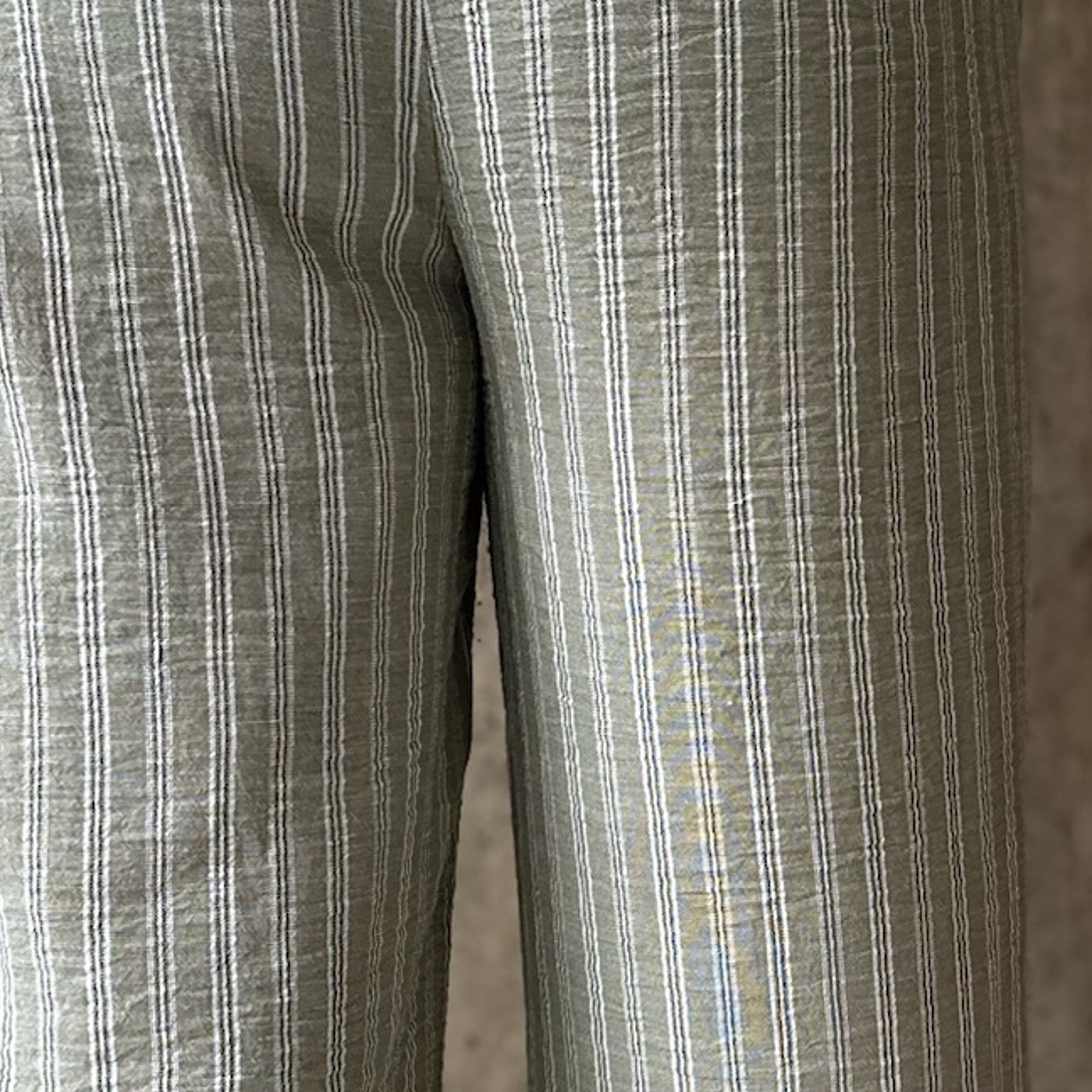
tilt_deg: -9.6
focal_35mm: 67
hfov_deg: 25.4
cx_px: 826
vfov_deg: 25.2
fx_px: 2391
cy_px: 915
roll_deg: -0.3
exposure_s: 1/60
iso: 320
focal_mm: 6.86
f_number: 1.78
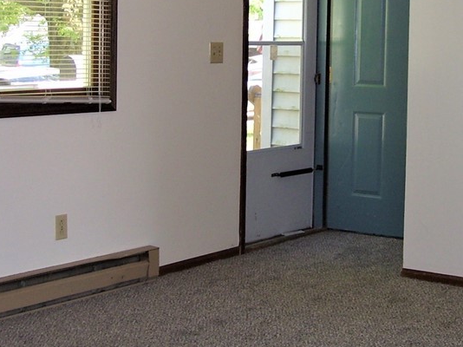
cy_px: 98
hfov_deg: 28.2
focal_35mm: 69
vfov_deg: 21.2
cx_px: 241
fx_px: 922
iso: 80
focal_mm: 6
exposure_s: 1/60
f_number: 2.7
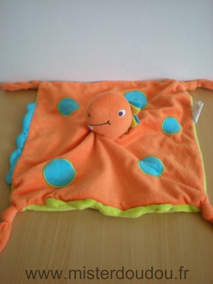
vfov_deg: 49.0
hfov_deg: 37.7
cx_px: 106
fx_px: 312
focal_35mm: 38
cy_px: 142
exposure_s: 1/42.4
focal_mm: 6.3
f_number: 3.1
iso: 200
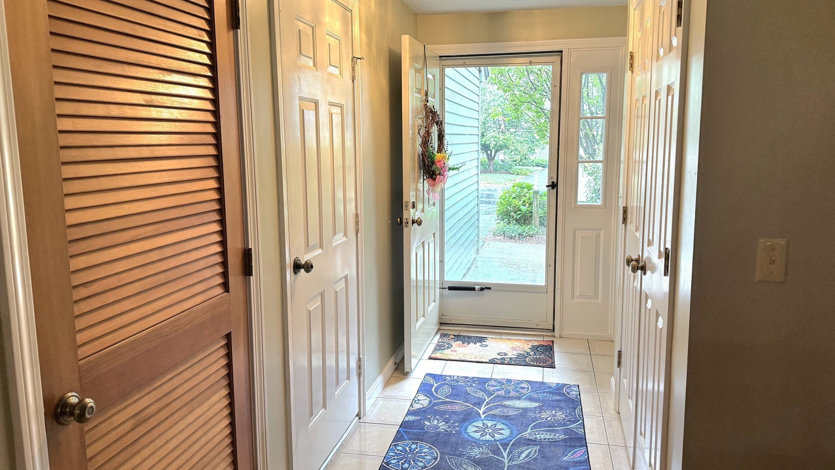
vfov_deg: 42.9
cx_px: 427
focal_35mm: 27
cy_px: 223
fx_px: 598
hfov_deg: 69.8
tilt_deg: -6.9
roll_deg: +0.5
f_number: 1.78
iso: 250
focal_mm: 6.76
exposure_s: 1/60.2
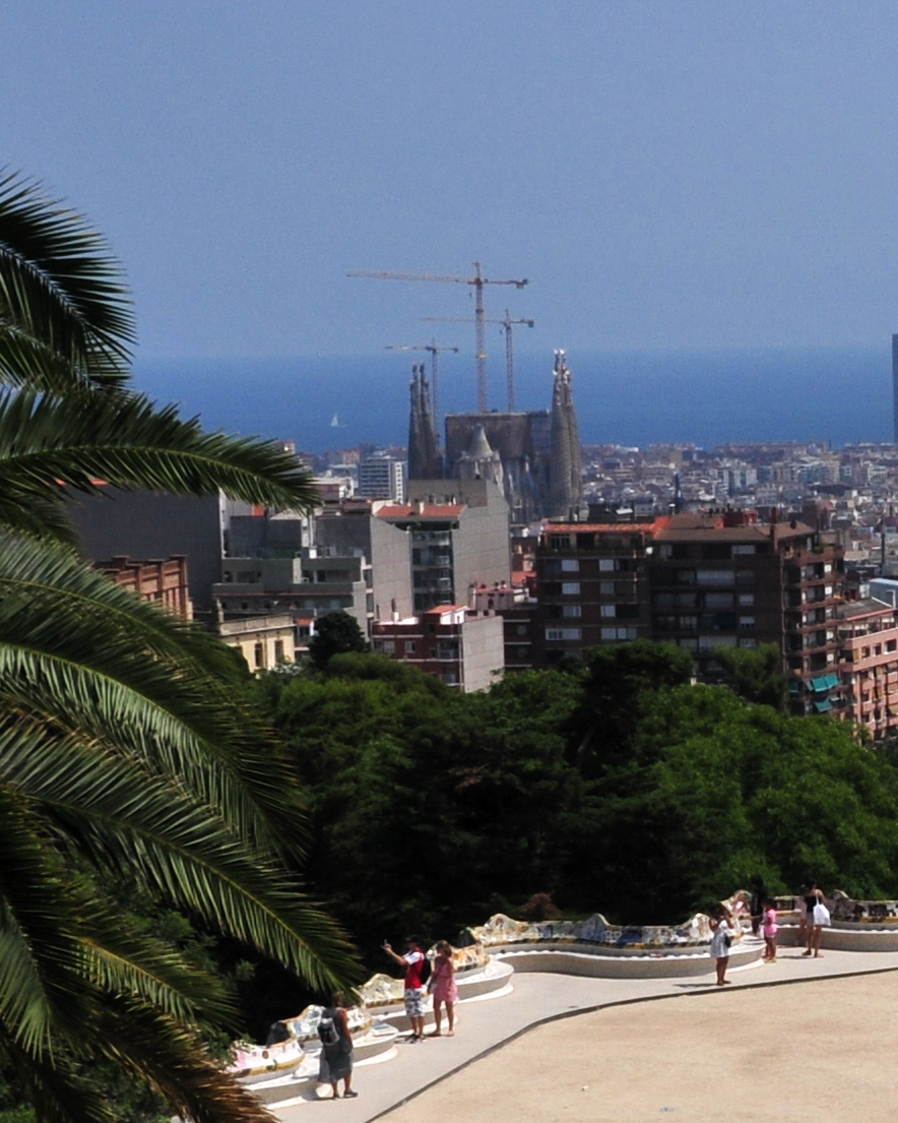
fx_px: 4352
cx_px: 1299
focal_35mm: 131
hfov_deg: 11.4
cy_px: 917
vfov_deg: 14.6
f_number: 13
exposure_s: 1/640
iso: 200
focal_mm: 24
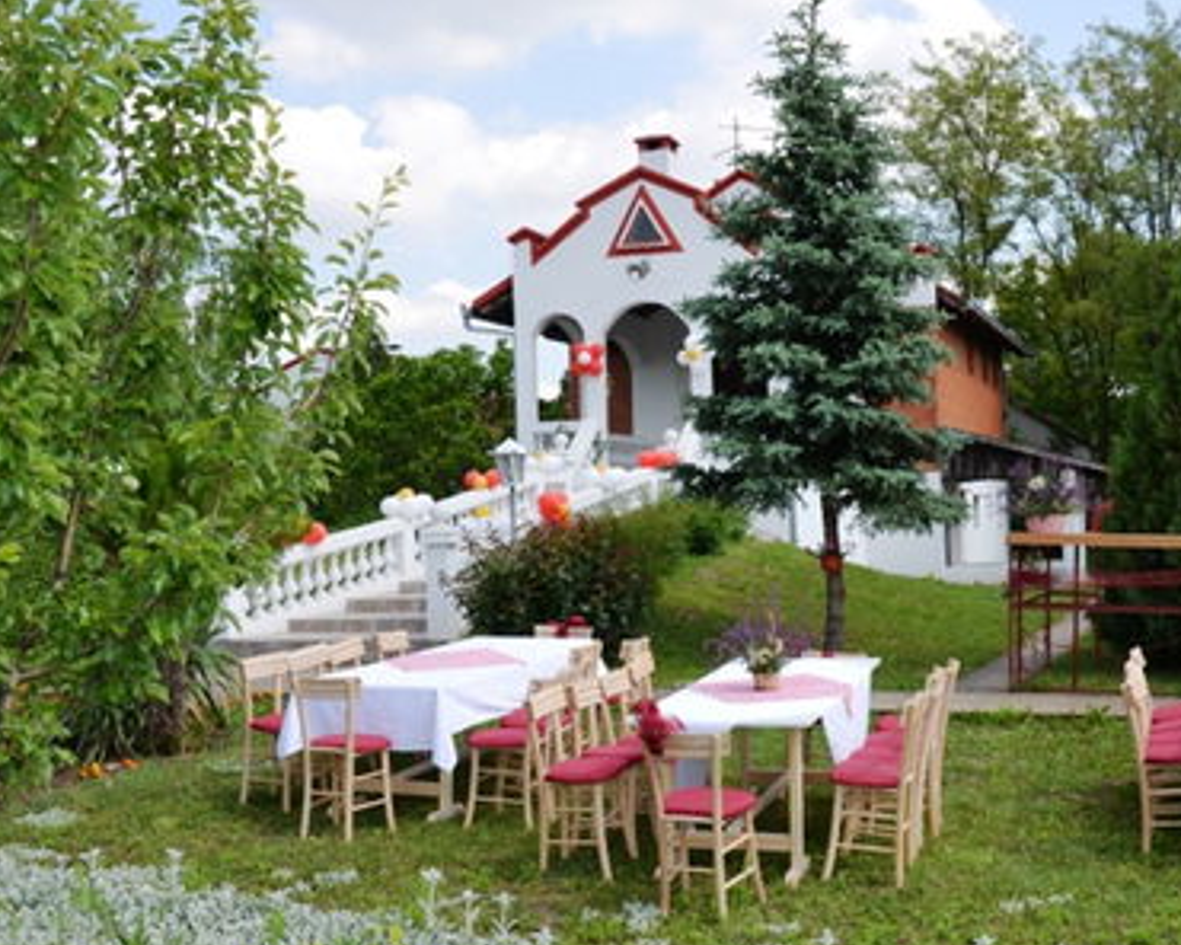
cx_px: 744
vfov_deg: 33.0
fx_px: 1594
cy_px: 479
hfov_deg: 40.3
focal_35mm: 46
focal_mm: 25
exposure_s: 1/200
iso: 100
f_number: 8
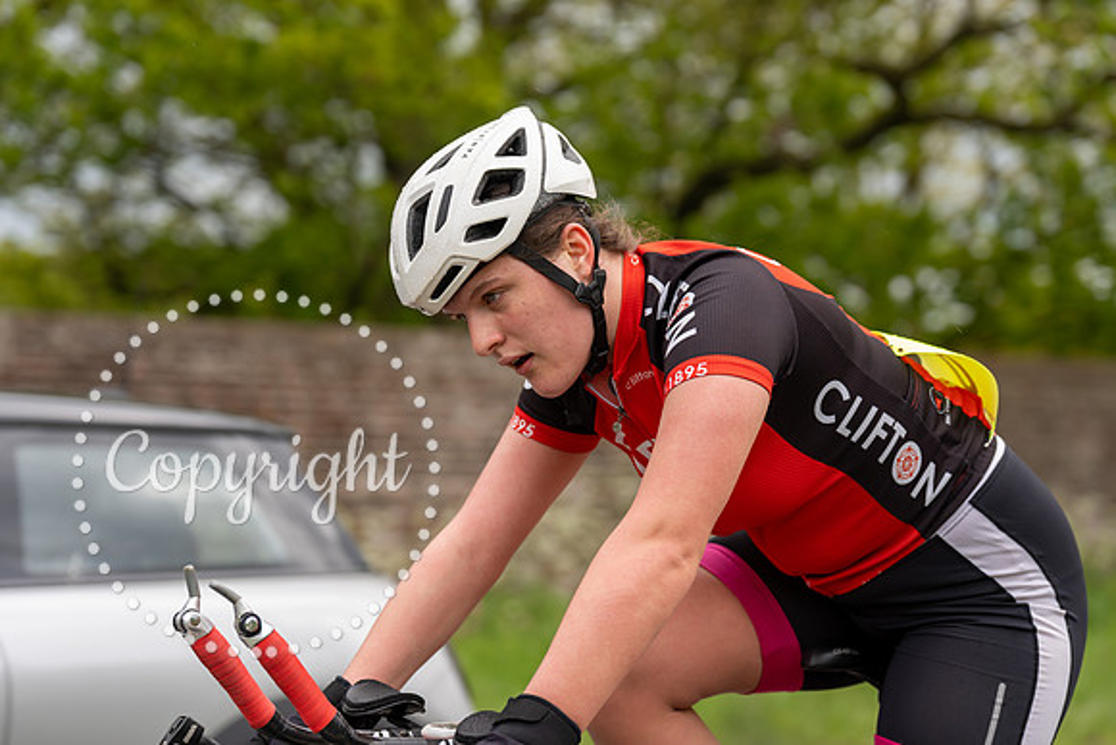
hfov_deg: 22.9
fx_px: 2760
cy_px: 372
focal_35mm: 89
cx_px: 558
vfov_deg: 15.4
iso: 200
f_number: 3.5
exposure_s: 1/1000
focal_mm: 89
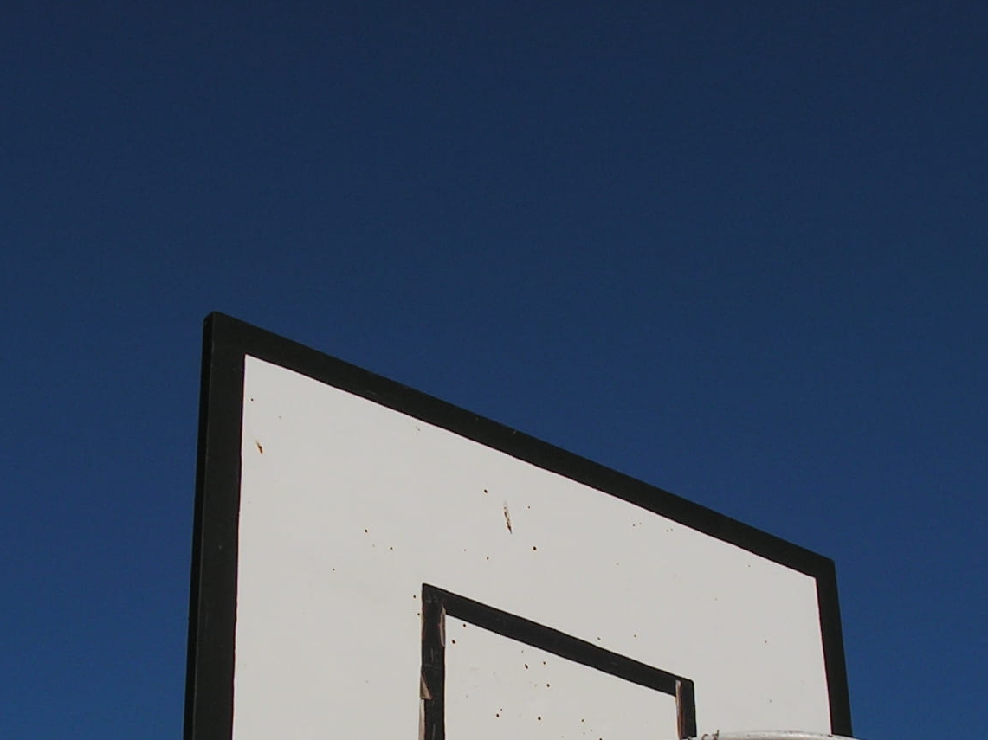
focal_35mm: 79
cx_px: 523
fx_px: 2254
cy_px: 664
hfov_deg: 24.7
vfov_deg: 18.4
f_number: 4.8
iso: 64
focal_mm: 7.4
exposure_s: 1/1600
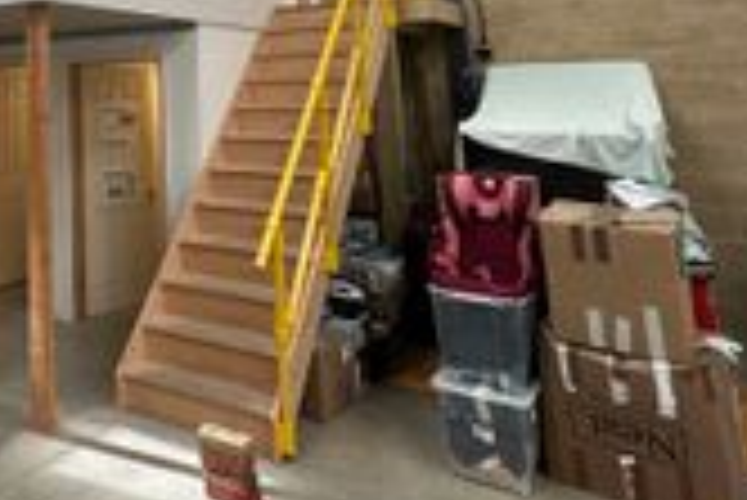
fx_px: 727
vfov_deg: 34.0
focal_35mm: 35
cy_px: -18
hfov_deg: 46.7
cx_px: 22
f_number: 2.2
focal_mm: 2.22
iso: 64
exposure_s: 1/100
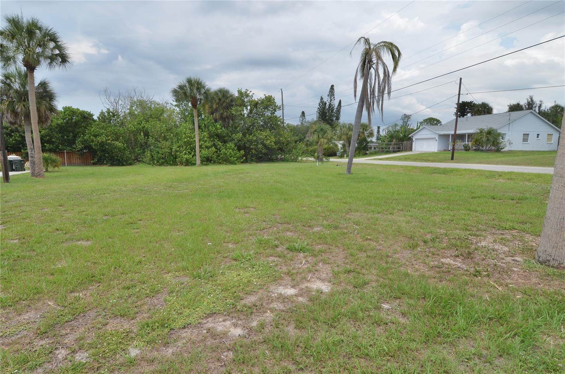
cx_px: 282
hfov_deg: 53.2
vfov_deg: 36.7
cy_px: 187
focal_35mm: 36
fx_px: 564
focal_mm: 24
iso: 125
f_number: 8
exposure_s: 1/250
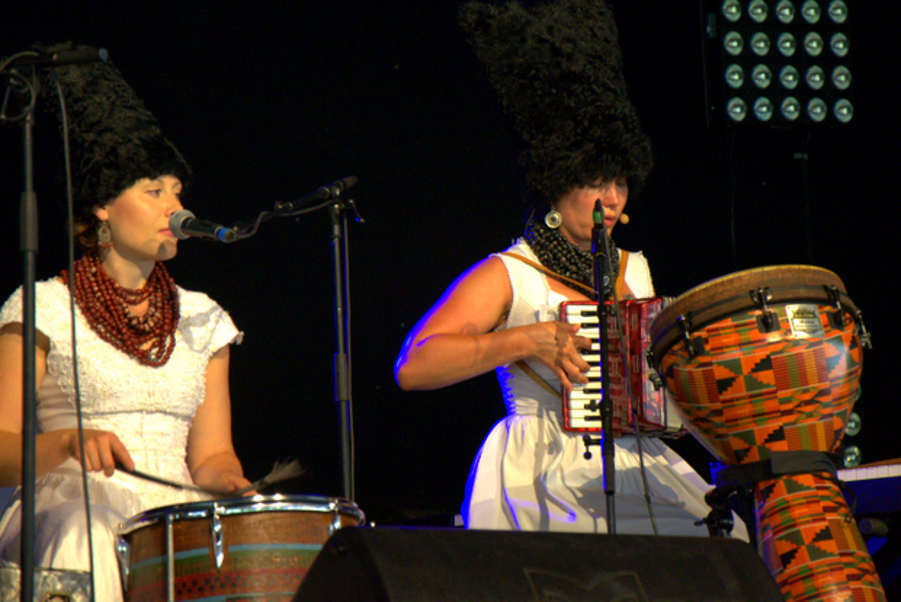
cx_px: 452
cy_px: 256
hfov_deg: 11.3
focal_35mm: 183
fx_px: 4571
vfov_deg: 7.5
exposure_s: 1/80
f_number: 5.6
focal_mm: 105
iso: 5000
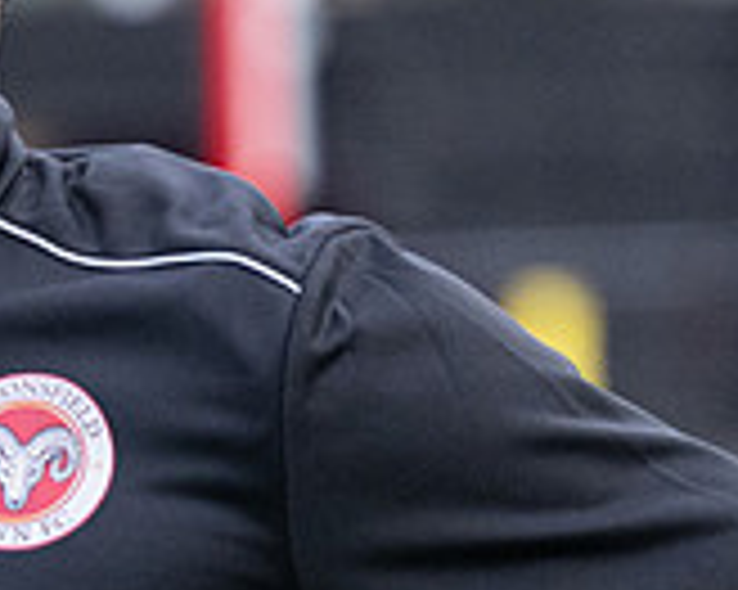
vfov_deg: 1.6
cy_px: 485
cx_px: 29
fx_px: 20694
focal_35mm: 948
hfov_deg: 2.0
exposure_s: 1/1250
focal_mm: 155
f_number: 4
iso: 800
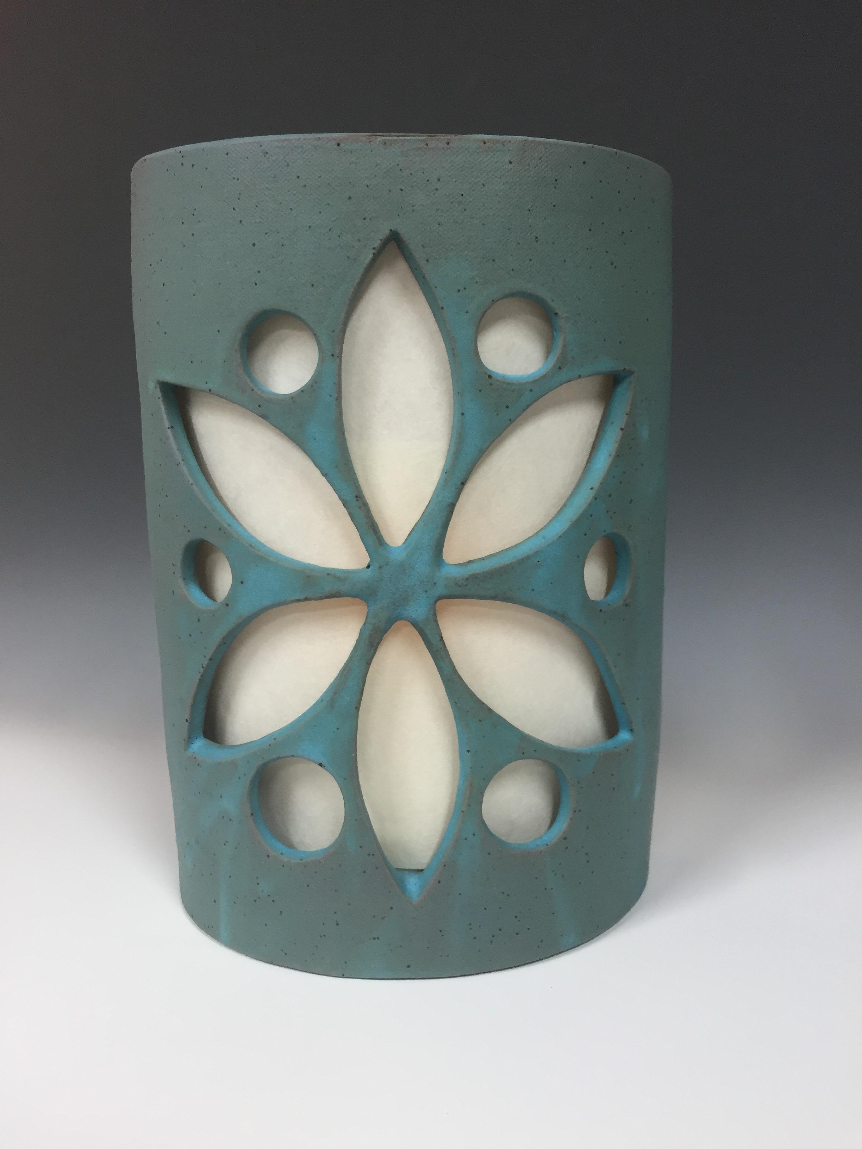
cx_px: 431
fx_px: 963
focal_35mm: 29
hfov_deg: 48.2
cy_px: 574
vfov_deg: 61.7
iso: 64
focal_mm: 4.15
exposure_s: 1/30
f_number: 2.2
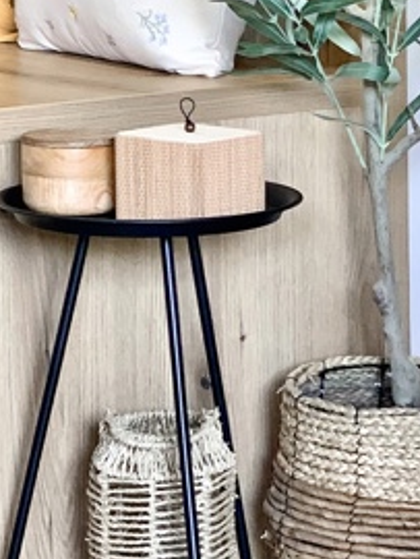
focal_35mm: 177
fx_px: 2859
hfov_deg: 8.4
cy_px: -175
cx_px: 64
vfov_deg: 10.9
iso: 80
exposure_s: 1/50
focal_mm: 6
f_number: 2.4
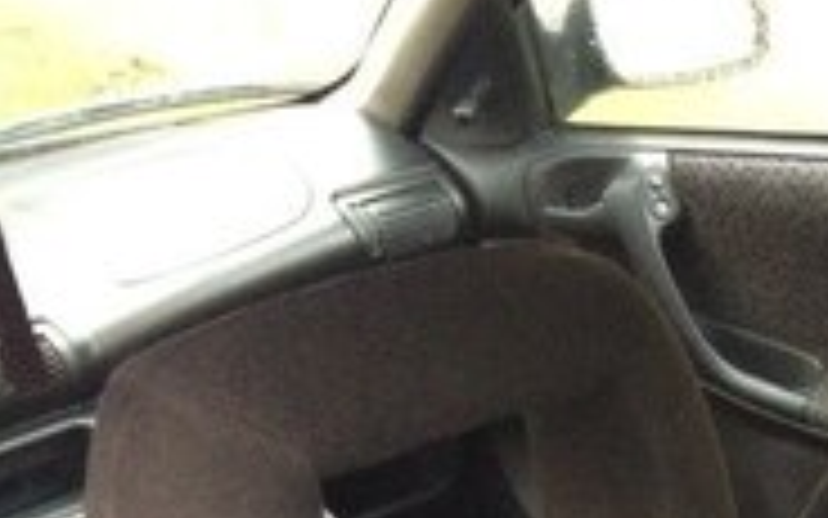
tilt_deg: -35.9
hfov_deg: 23.8
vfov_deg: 13.6
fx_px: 1873
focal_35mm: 83
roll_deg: +1.9
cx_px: 832
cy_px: 1009
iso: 320
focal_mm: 4.15
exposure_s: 1/17
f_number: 2.2
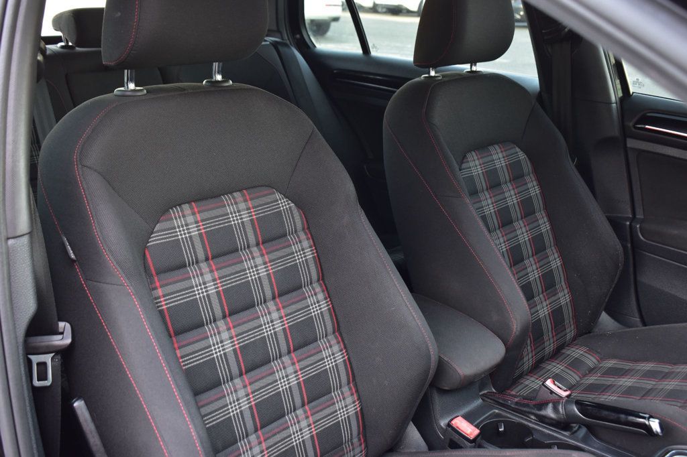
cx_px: 344
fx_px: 744
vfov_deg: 34.2
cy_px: 228
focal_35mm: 39
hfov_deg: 49.6
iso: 500
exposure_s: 1/15
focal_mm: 26
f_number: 6.3
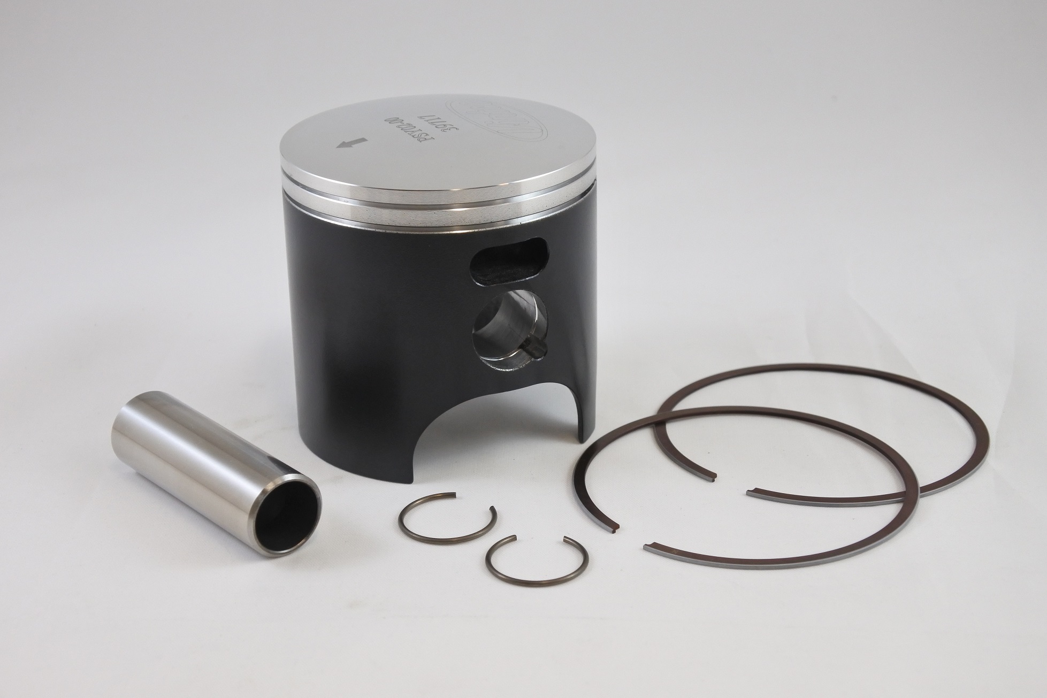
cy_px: 349
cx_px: 524
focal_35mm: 60
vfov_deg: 22.6
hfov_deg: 33.4
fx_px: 1745
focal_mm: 22.3
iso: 500
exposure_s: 1/125
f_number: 4.8
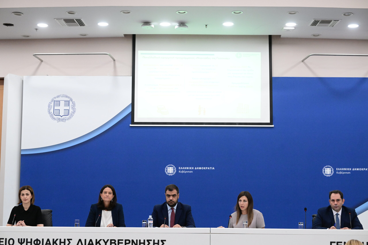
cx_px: 184
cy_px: 122
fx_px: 716
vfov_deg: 19.5
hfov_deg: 28.8
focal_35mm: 70
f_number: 4.5
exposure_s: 1/320
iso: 6400
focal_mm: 70
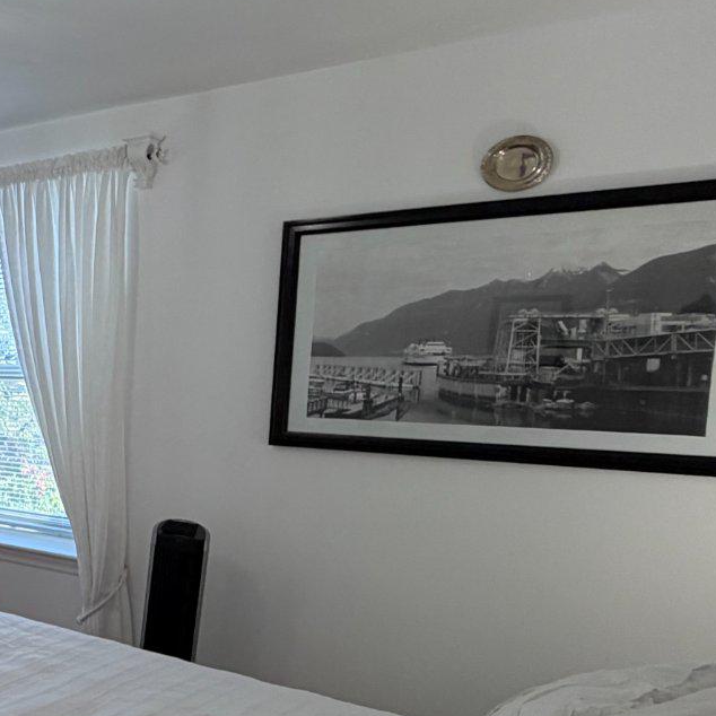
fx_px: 936
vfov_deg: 41.6
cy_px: 437
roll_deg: -1.2
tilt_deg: -5.0
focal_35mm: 40
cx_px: -343
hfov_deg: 28.4
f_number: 2.2
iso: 100
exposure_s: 1/120
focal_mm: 2.22
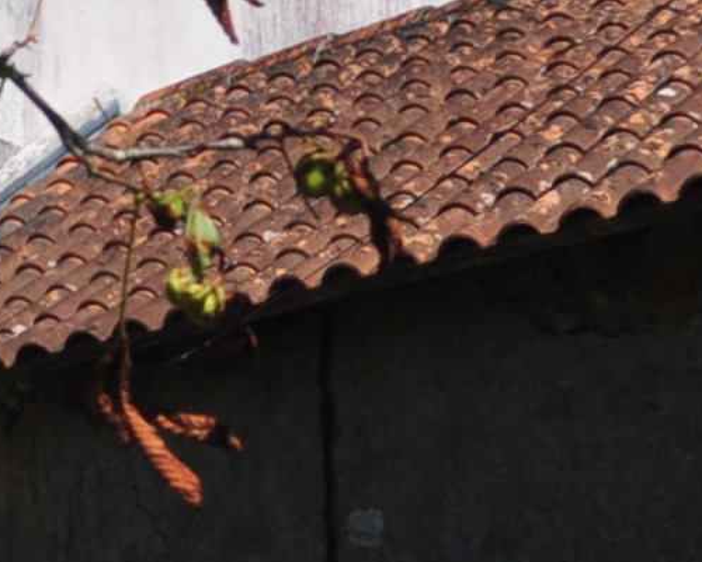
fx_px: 4135
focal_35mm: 199
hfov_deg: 9.4
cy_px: 645
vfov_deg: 7.7
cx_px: -369
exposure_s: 1/4000
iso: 320
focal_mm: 22
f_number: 5
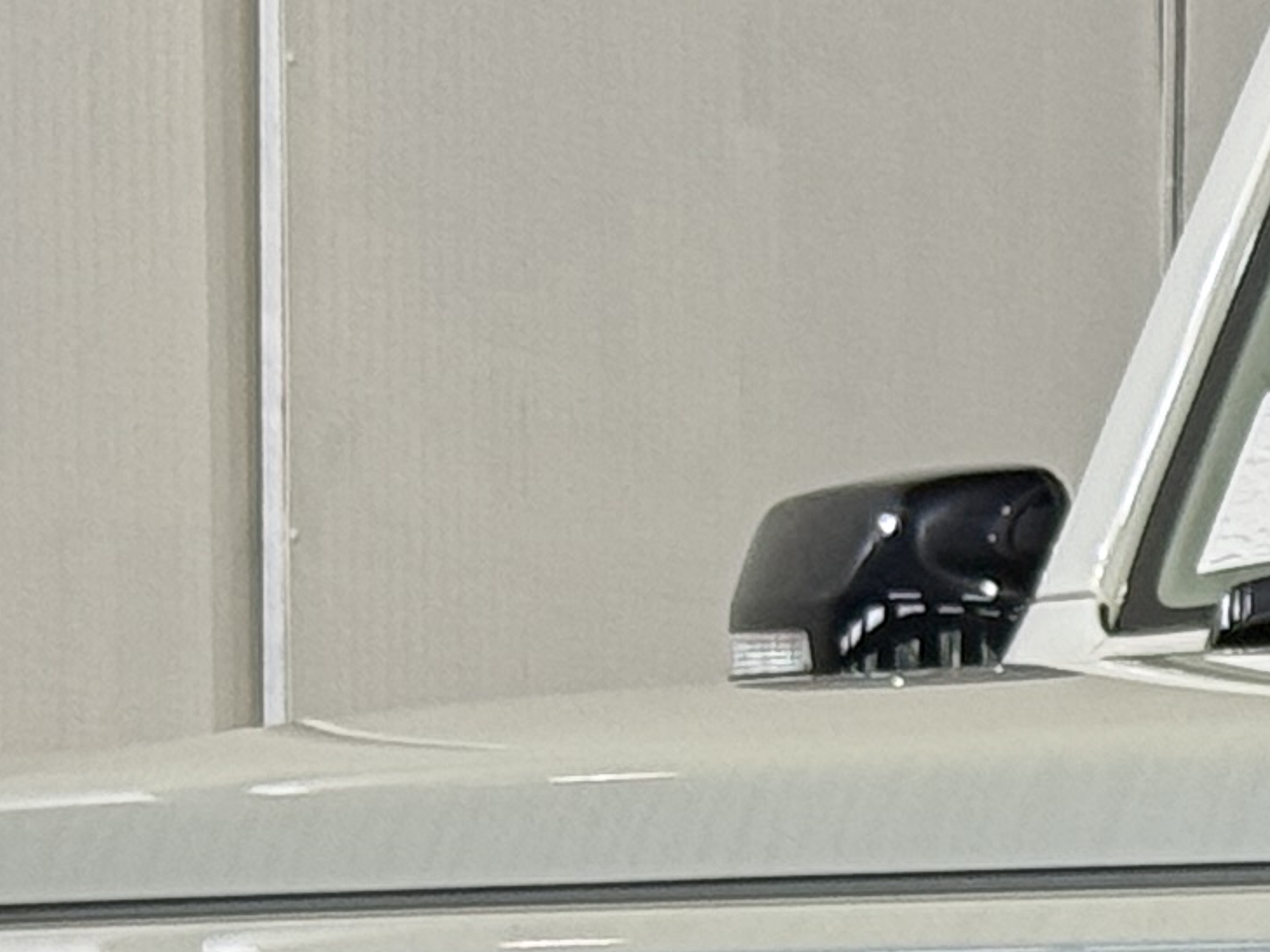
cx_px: 2332
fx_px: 9759
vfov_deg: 5.5
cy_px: 1447
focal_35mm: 266
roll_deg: +0.1
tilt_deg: -0.6
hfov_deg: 7.2
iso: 100
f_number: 1.78
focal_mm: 6.76
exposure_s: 1/60
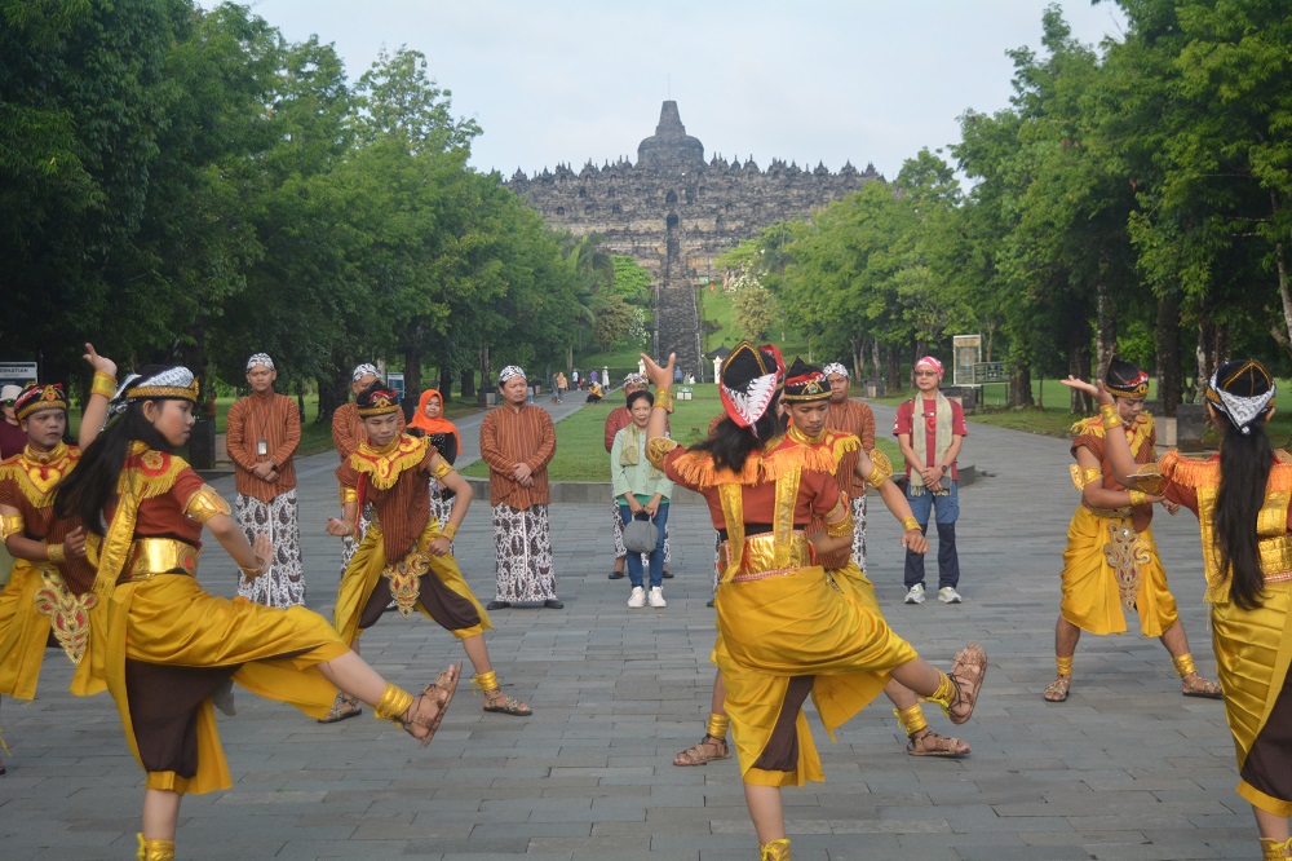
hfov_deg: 38.9
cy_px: 430
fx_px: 1830
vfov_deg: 26.5
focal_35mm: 51
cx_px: 646
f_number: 4.5
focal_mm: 34
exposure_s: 1/800
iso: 800
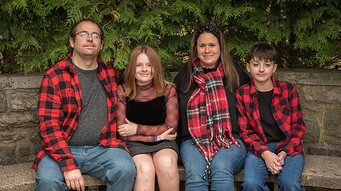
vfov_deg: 22.6
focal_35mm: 53
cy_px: 111
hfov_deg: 39.2
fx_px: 479
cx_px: 170
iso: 100
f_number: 3.5
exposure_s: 1/160
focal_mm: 50
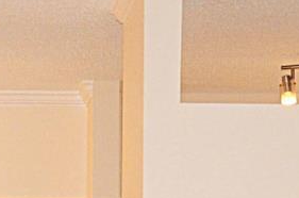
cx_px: -95
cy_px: 428
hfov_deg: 12.9
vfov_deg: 8.3
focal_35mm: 154
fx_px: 1276
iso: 1250
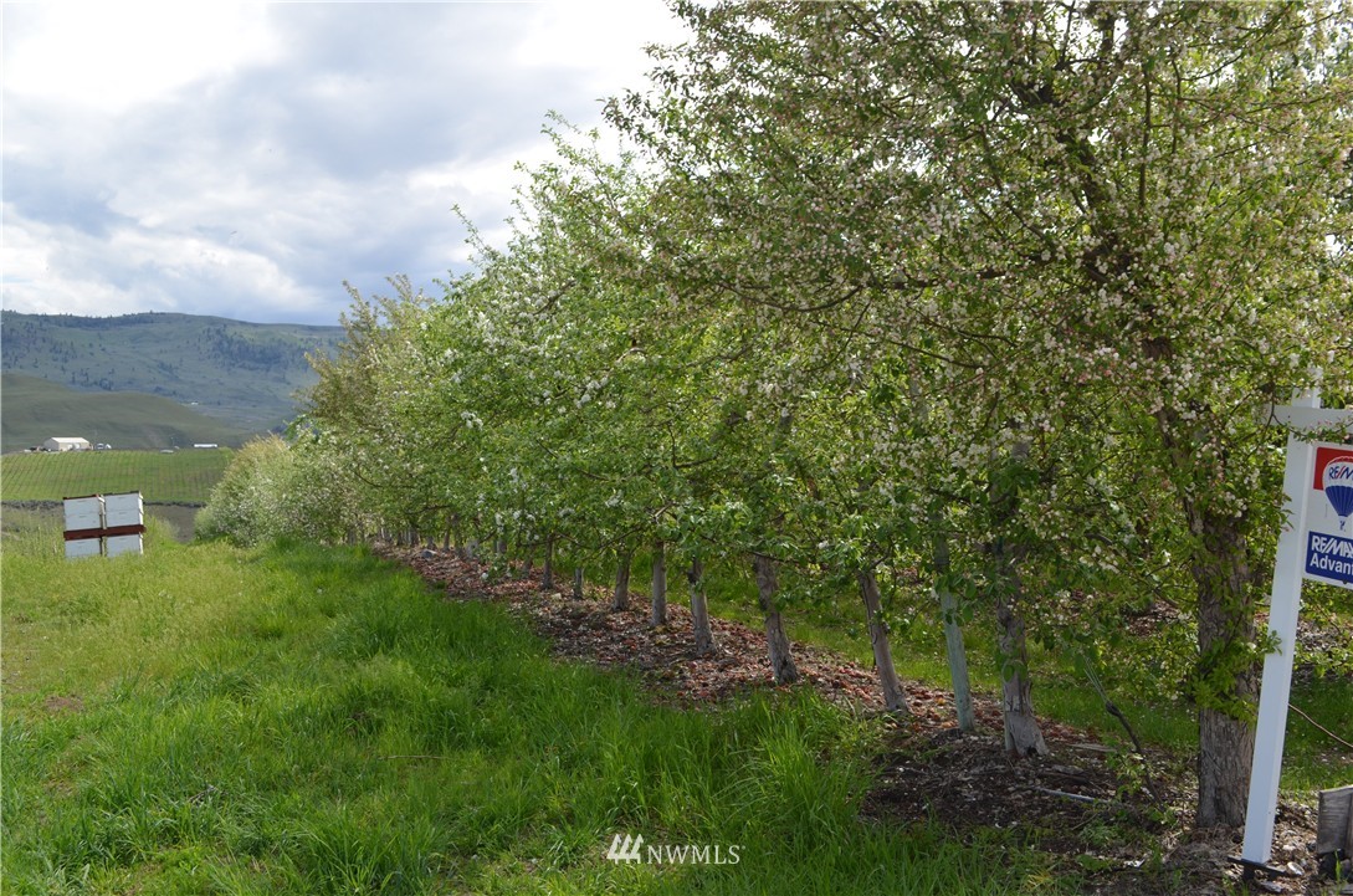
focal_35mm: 33
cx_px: 676
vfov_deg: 39.8
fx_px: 1238
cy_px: 448
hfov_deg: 57.3
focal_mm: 22
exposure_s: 1/250
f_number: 8
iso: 160
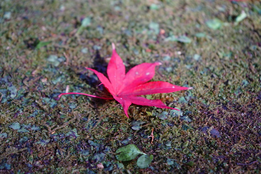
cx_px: 130
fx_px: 507
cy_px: 87
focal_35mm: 70
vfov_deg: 19.5
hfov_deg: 28.8
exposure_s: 1/80
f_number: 5.6
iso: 400
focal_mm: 70
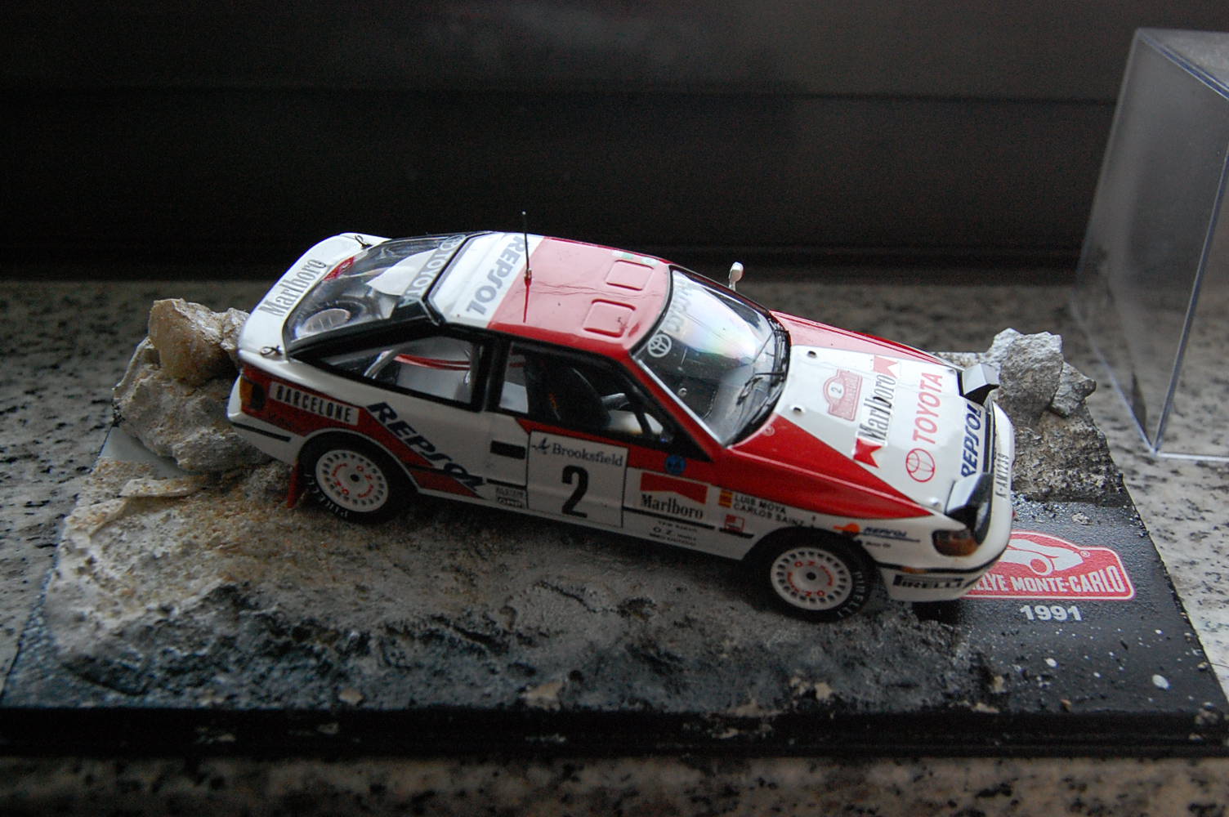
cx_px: 614
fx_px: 1433
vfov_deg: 31.8
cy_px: 408
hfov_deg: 46.4
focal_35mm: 42
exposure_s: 1/60
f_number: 10
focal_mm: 28
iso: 1600
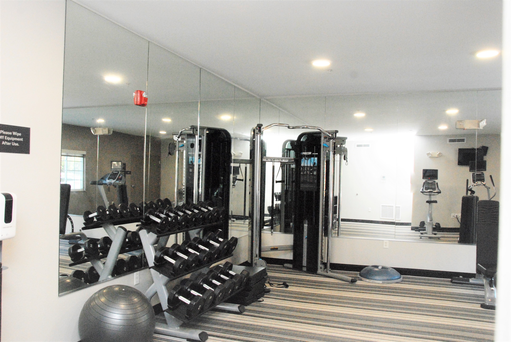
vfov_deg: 43.7
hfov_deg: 61.9
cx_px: 256
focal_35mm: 30
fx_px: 426
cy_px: 171
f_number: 8
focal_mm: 20
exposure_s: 1/60
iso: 1250
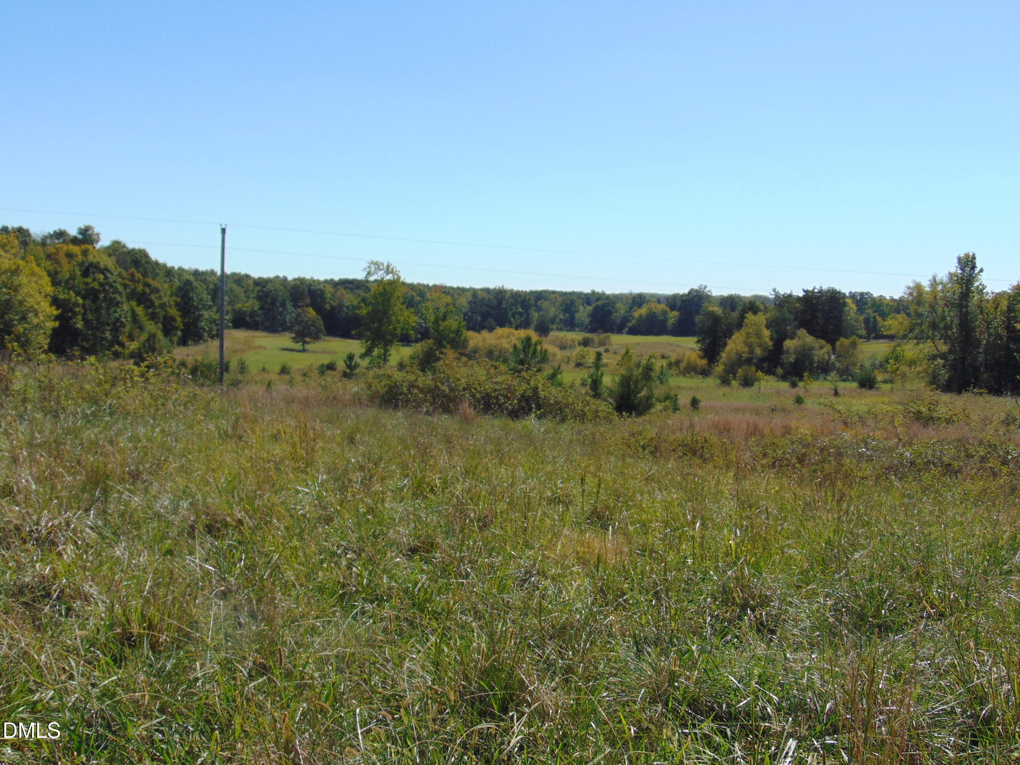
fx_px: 1031
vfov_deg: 40.7
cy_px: 382
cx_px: 510
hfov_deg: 52.6
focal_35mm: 35
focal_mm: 6.3
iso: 80
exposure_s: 1/250
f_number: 8.3
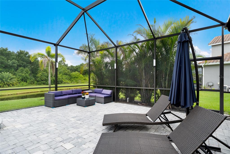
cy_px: 77
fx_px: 109
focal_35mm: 17
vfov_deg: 70.5
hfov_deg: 93.2
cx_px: 115
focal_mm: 17
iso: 400
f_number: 11
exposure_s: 1/25
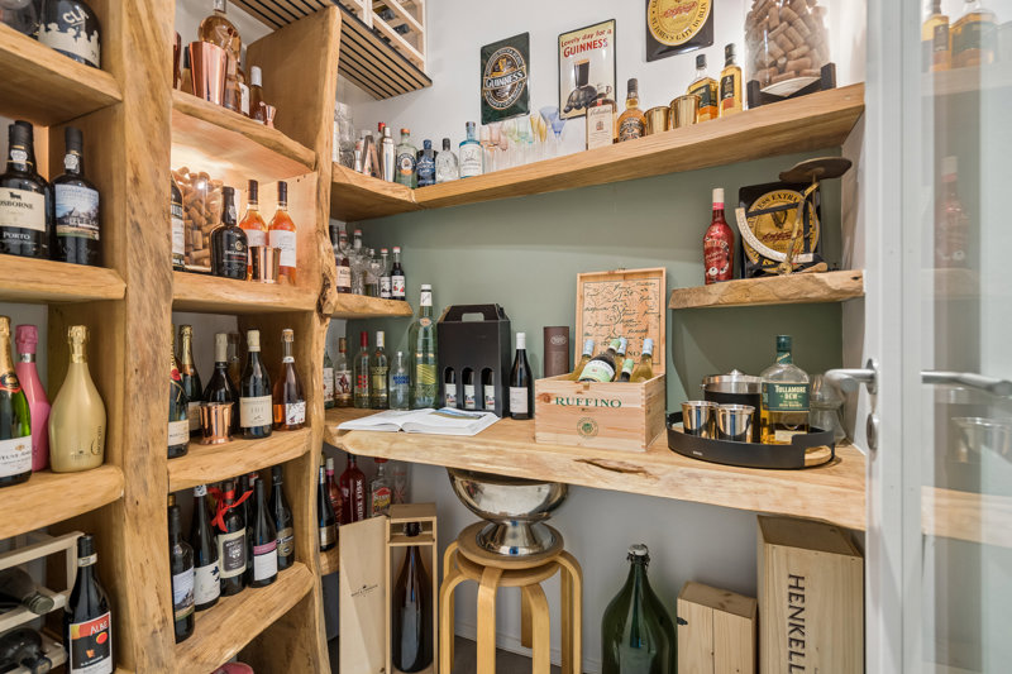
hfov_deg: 96.7
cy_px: 337
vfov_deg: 73.7
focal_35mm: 16
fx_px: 450
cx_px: 506
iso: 400
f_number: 4
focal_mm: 16
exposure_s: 1/5
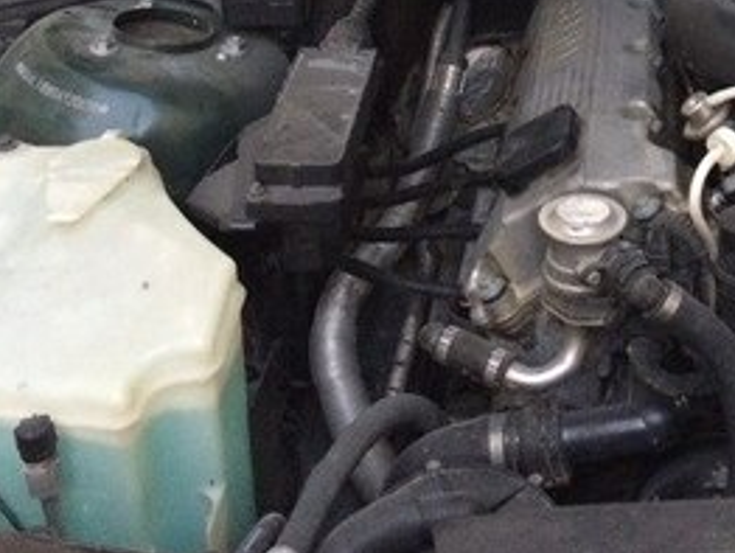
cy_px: -131
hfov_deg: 25.6
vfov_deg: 19.0
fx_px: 1551
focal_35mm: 73
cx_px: 696
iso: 250
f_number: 2.2
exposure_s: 1/25
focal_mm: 4.15
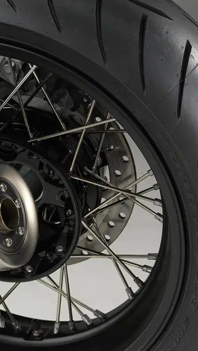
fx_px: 1830
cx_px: -121
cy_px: 158
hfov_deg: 6.1
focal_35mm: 196
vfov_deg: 11.0
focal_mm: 120
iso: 100
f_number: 13
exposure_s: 1/160
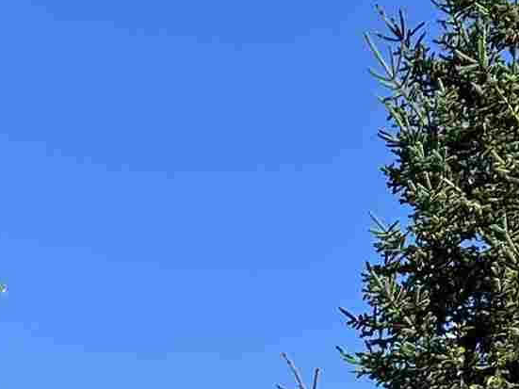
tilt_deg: +3.2
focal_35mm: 145
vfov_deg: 9.6
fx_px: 2174
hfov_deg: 13.5
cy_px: 759
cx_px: 99
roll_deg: +0.0
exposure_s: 1/2299
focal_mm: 5.7
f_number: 1.5
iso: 50
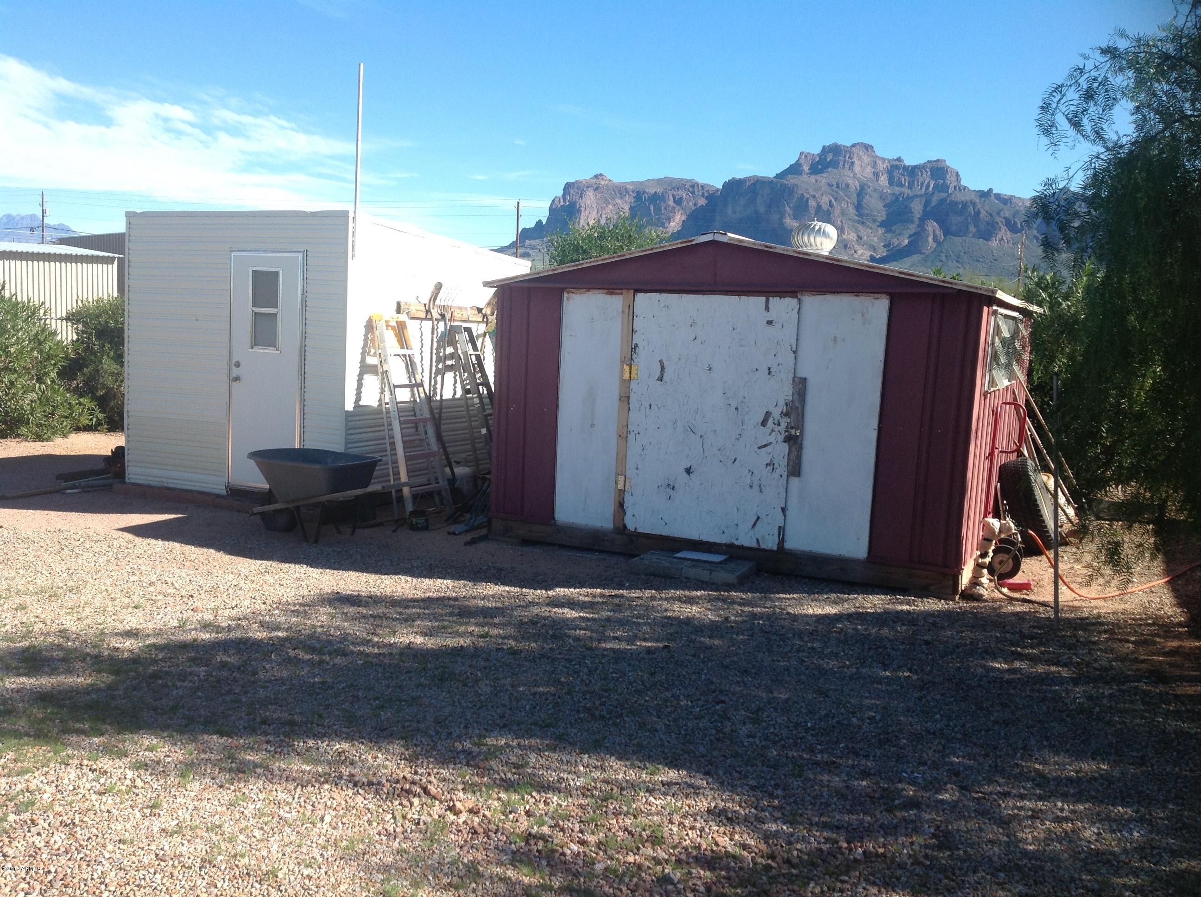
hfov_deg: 52.7
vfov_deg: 40.6
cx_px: 600
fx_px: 1213
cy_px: 448
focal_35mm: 35
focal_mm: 4.28
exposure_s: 1/1209
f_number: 2.4
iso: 50
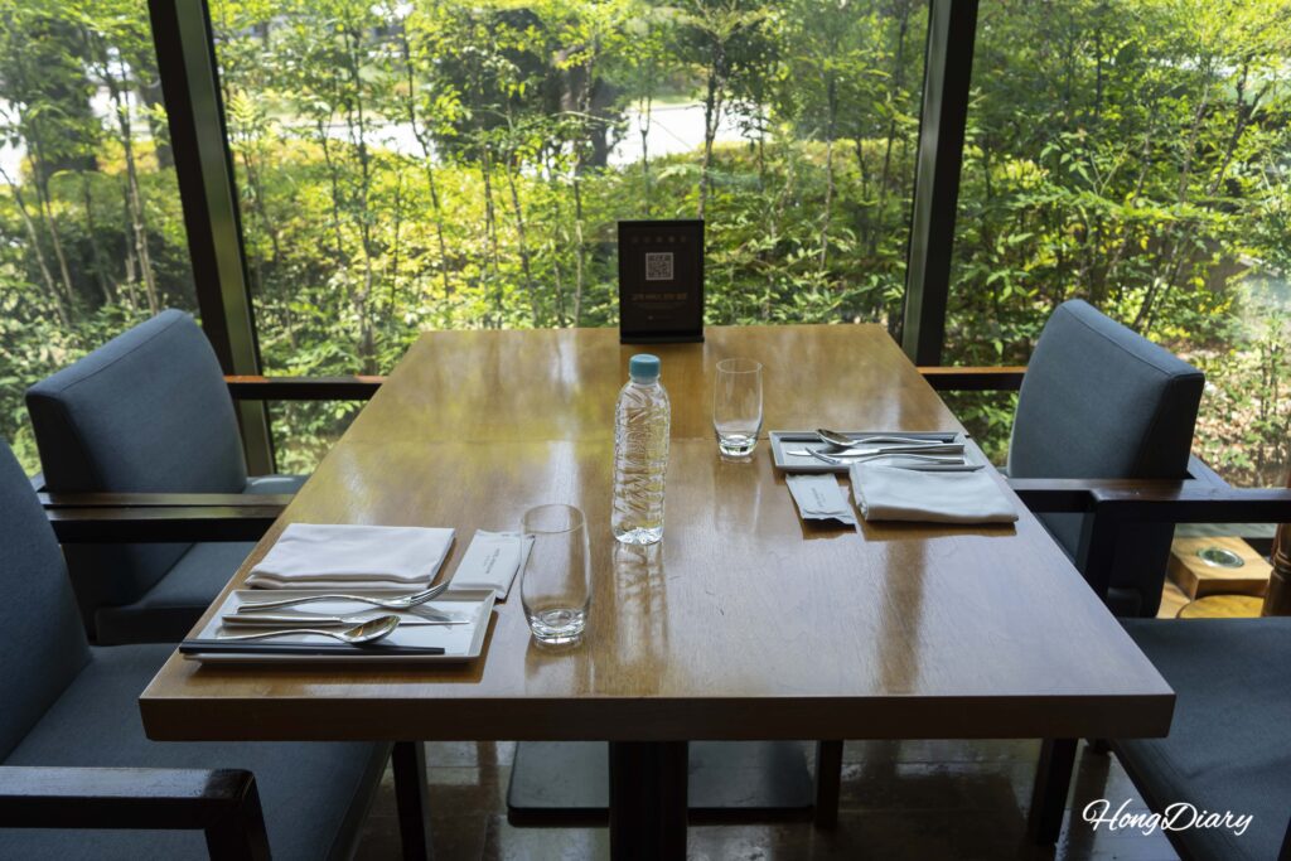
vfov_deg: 46.4
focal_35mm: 28
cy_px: 430
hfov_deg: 65.5
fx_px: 1004
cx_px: 646
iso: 100
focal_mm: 28
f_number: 5
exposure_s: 1/80
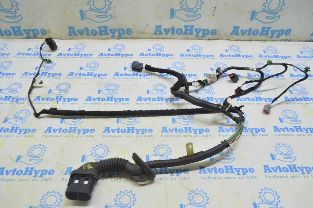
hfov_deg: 62.0
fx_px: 261
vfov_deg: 43.5
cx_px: 156
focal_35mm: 30
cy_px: 104
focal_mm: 20
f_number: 5.6
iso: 400
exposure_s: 1/20
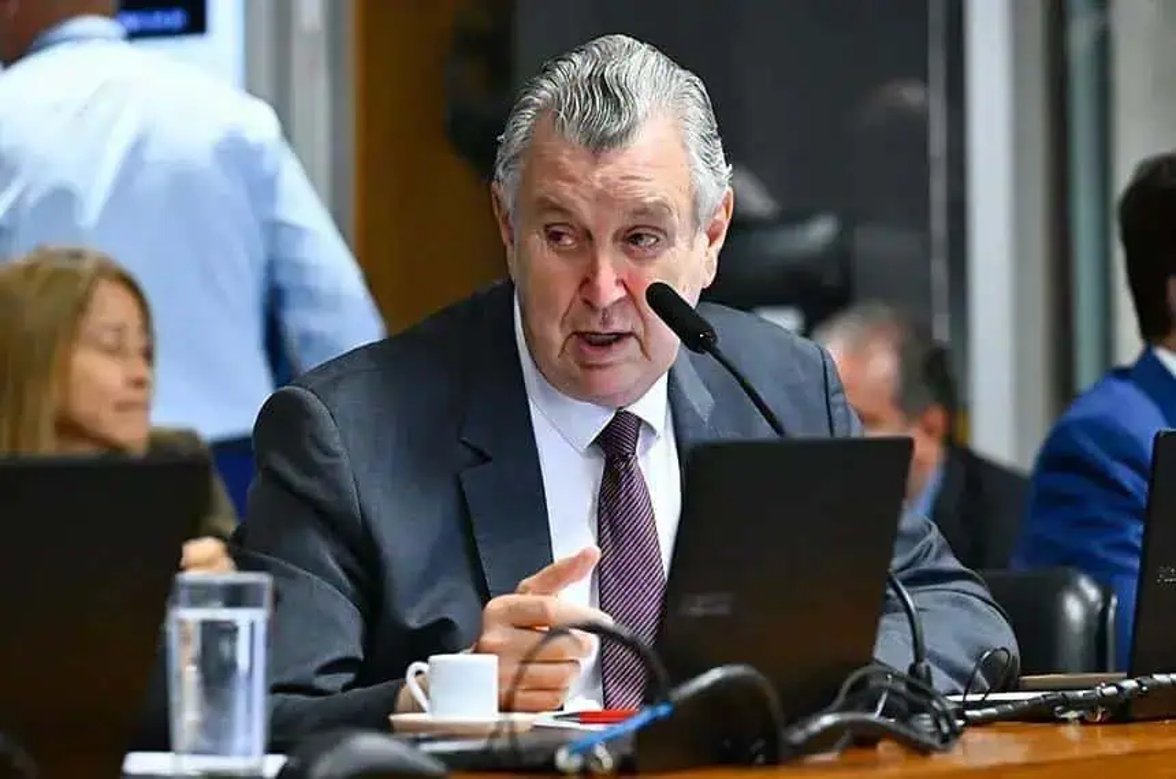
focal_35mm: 200
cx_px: 588
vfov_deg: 6.8
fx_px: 6521
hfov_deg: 10.3
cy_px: 390
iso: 6400
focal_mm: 200
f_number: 5.6
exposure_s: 1/125
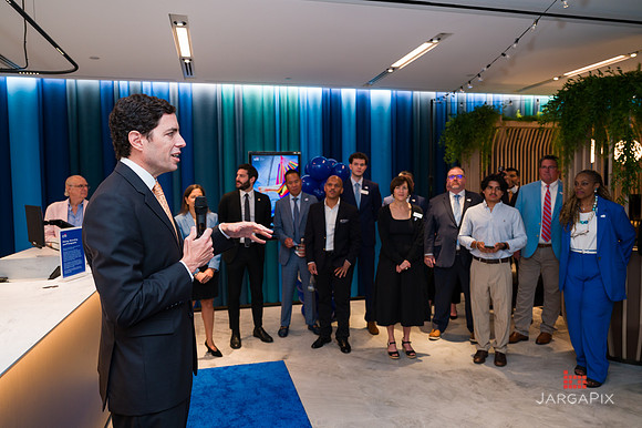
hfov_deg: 69.7
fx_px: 461
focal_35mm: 26
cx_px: 321
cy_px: 214
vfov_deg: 49.7
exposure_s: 1/200
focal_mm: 25.5
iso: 640
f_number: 3.5
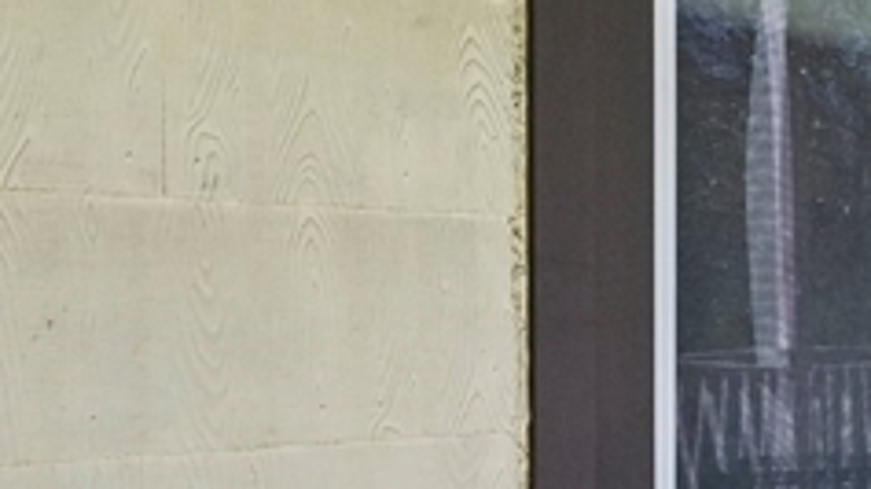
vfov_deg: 14.0
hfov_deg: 22.4
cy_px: 307
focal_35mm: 86
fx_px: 1985
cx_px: 1099
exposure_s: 1/640
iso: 400
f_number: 8
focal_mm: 19
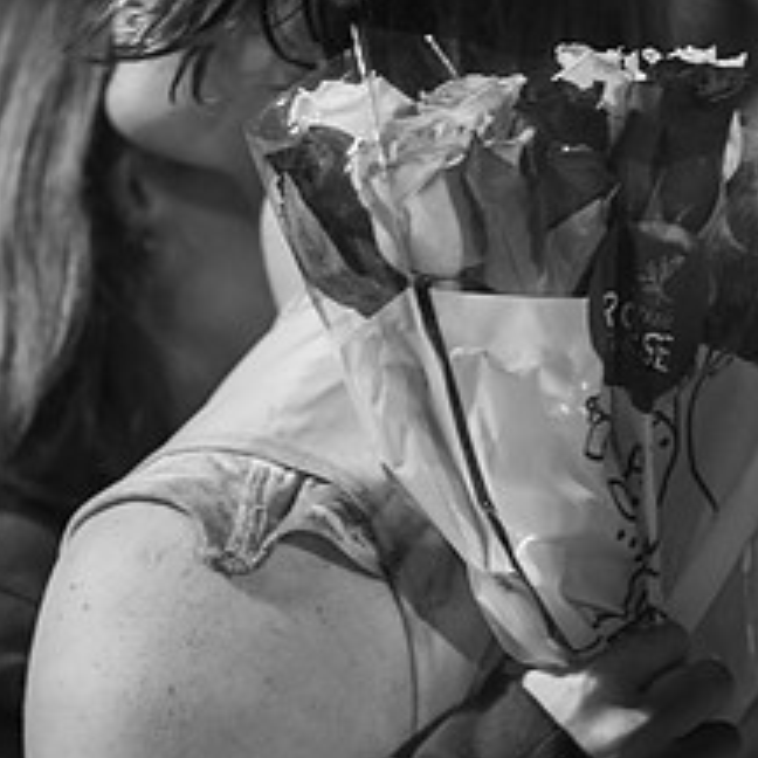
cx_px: 337
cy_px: 319
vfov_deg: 11.7
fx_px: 3691
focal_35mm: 149
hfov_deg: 11.7
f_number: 3.2
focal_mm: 70
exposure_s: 1/250
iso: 1600
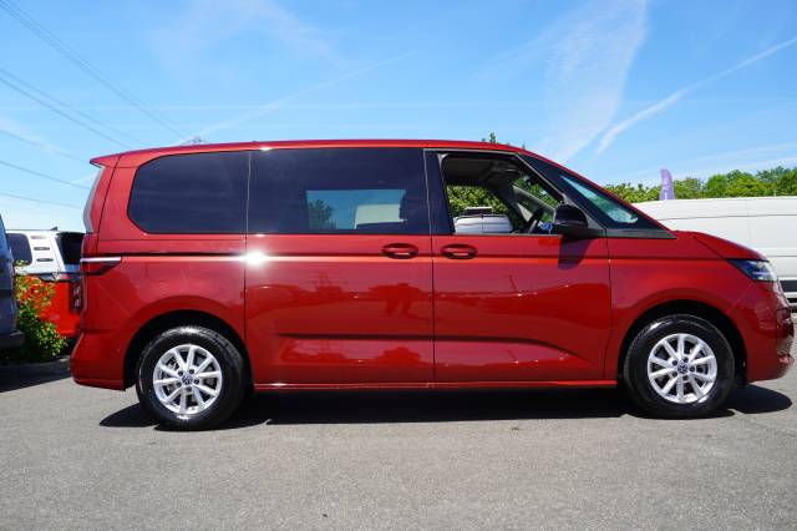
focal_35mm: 34
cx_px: 398
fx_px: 763
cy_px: 266
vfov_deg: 38.3
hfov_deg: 55.1
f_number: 8
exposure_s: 1/100
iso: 100
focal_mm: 23
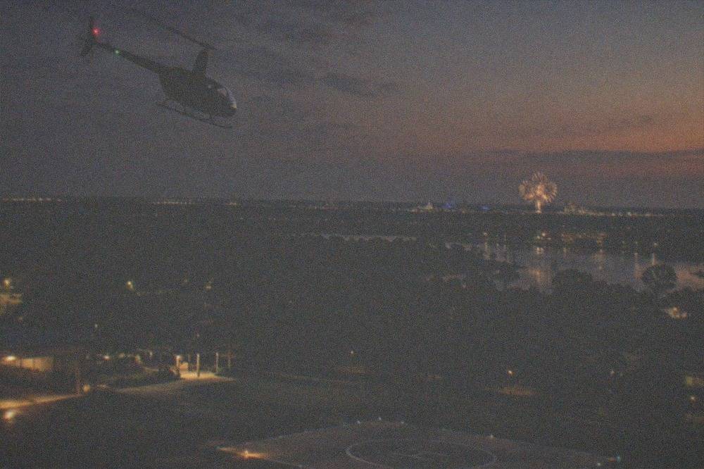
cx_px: 352
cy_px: 234
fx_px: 958
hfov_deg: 40.4
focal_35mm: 49
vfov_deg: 27.5
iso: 1600
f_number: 9
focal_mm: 49
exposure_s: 1/30
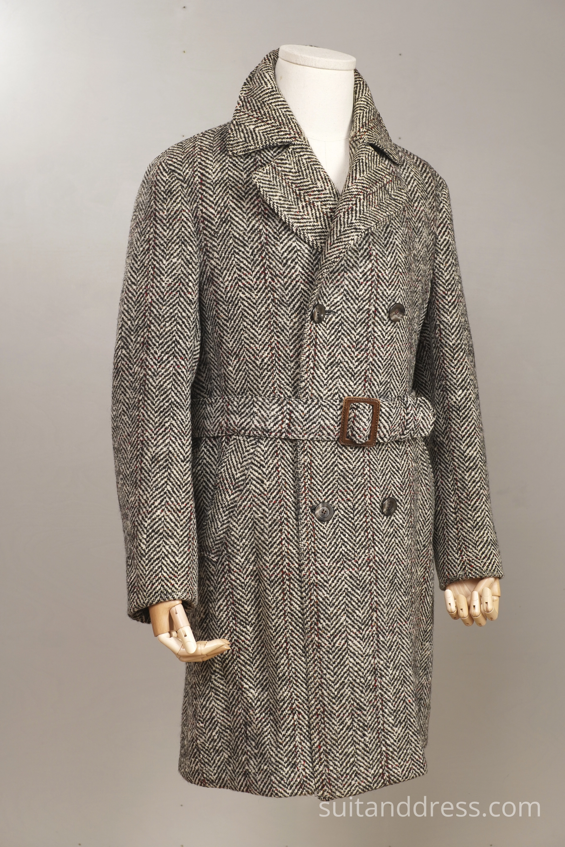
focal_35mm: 48
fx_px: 1130
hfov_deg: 28.1
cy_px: 424
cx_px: 282
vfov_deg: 41.1
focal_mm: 32
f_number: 6.3
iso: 320
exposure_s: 1/20
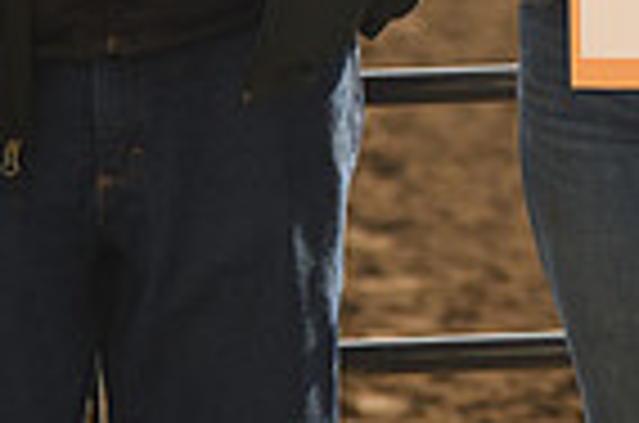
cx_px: 837
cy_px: -416
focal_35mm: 287
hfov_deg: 7.1
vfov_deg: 4.7
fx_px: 5083
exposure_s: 1/4000
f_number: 2.8
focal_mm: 70
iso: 500
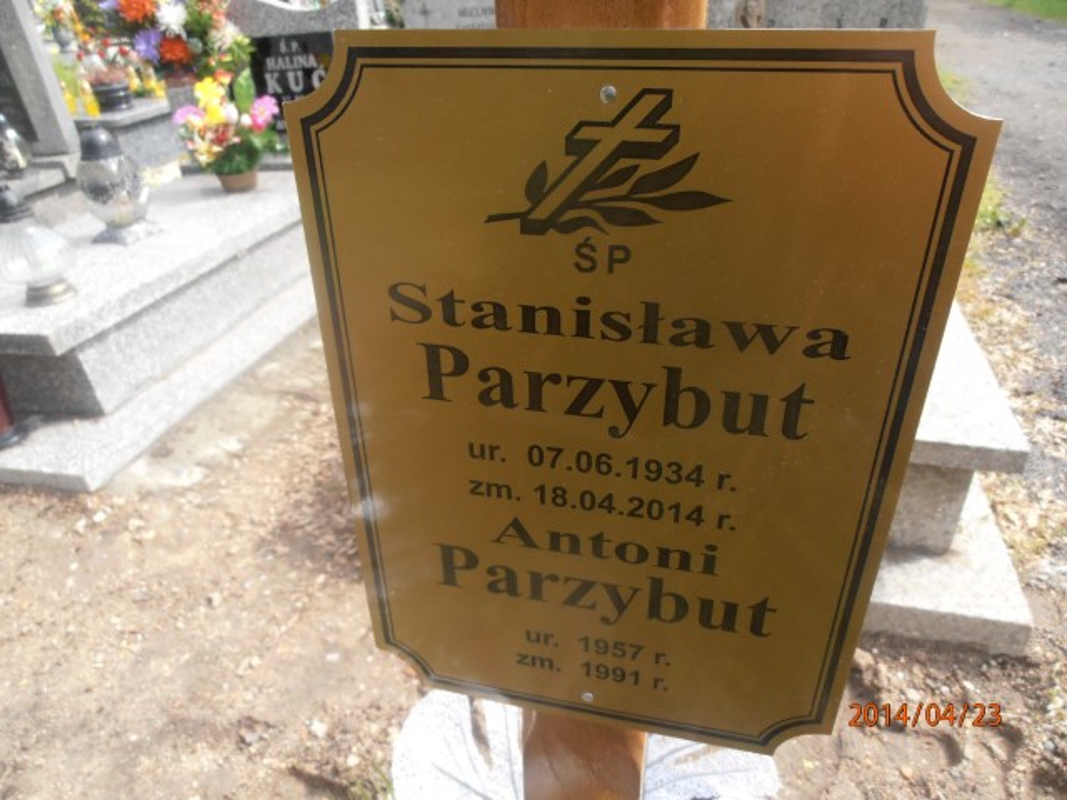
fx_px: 740
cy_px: 400
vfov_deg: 56.8
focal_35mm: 24
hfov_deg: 71.6
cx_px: 534
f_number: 3
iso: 80
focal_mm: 4.2
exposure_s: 1/400
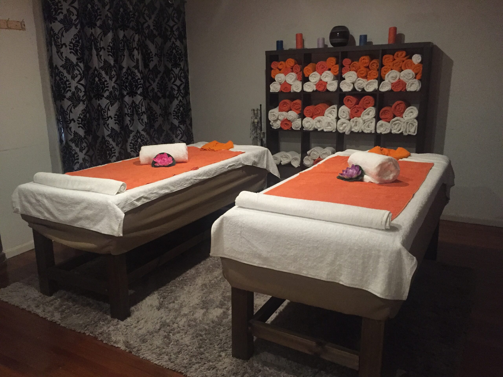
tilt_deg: -14.5
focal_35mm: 29
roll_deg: +1.1
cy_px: 188
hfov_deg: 61.7
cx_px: 252
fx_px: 421
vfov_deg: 48.2
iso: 320
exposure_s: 1/17
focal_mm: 4.15
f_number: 2.2
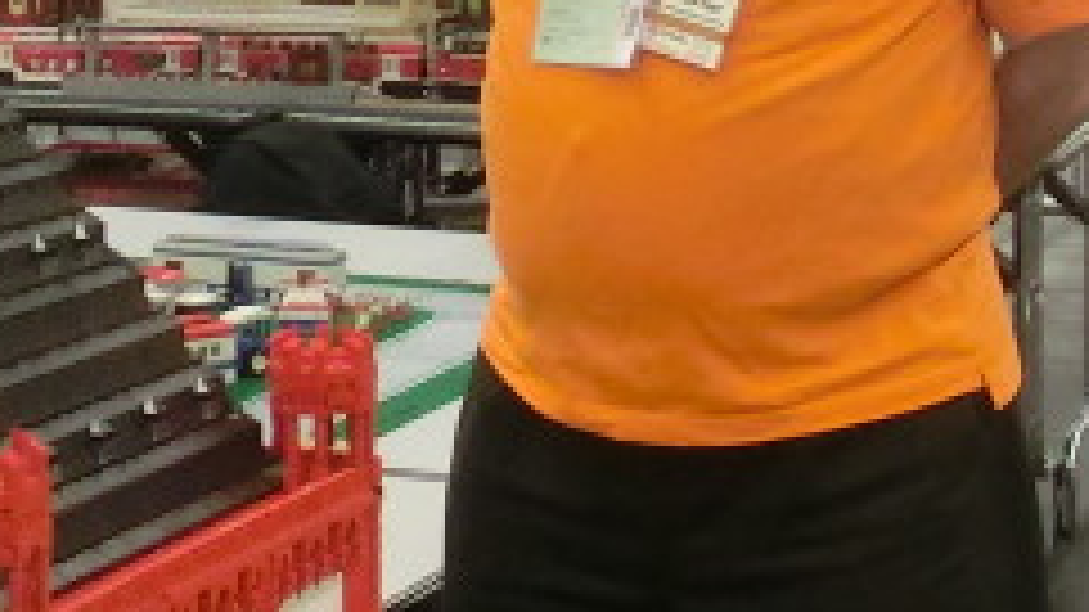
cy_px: -130
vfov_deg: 7.9
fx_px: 4388
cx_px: 184
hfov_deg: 14.1
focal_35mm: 152
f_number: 3.7
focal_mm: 5.86
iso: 800
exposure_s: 1/50
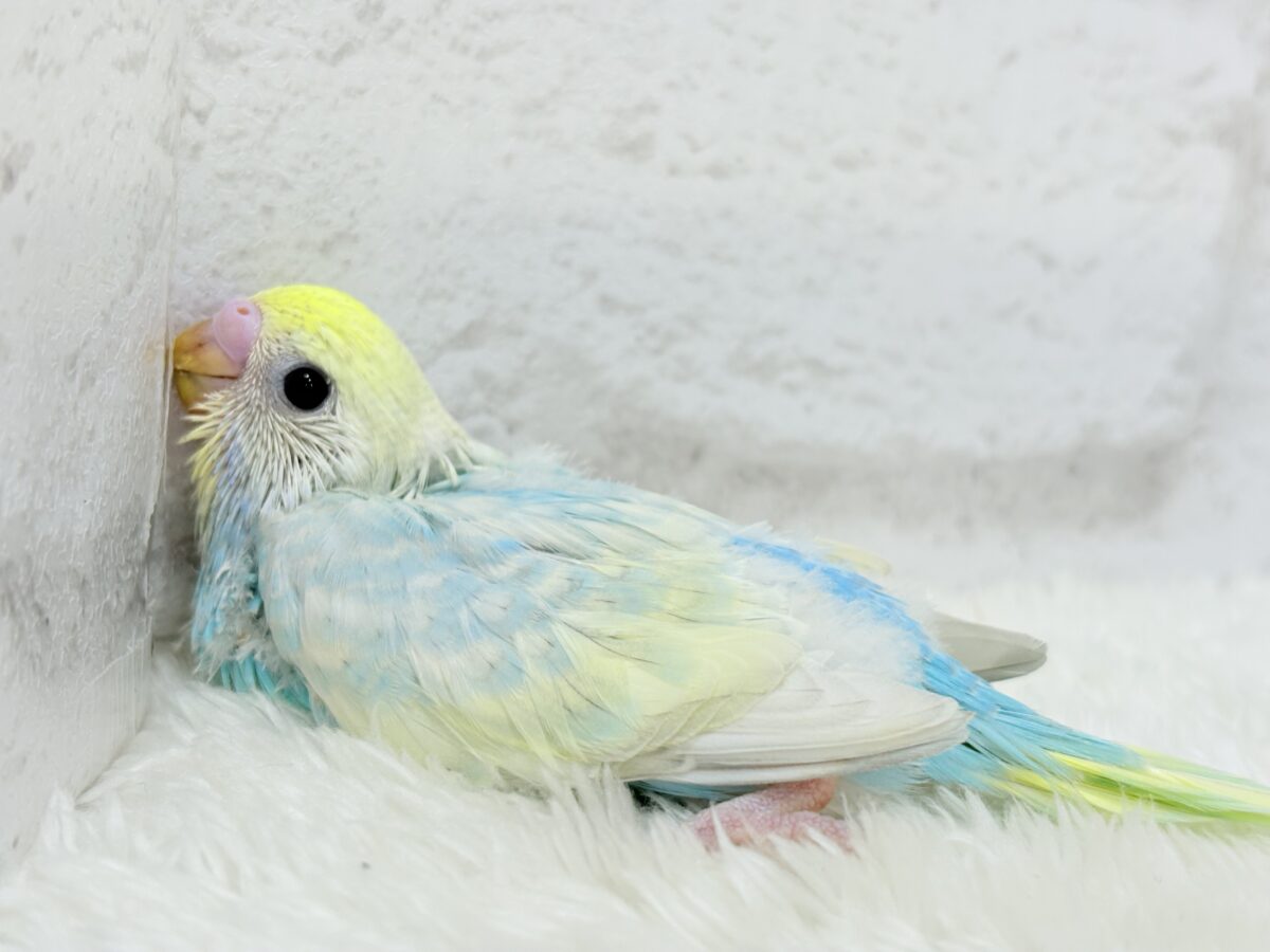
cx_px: 635
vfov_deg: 28.0
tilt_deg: -9.2
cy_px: 476
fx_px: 1908
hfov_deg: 36.8
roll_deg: -6.0
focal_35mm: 52
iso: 64
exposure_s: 1/100
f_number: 1.6
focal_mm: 5.96
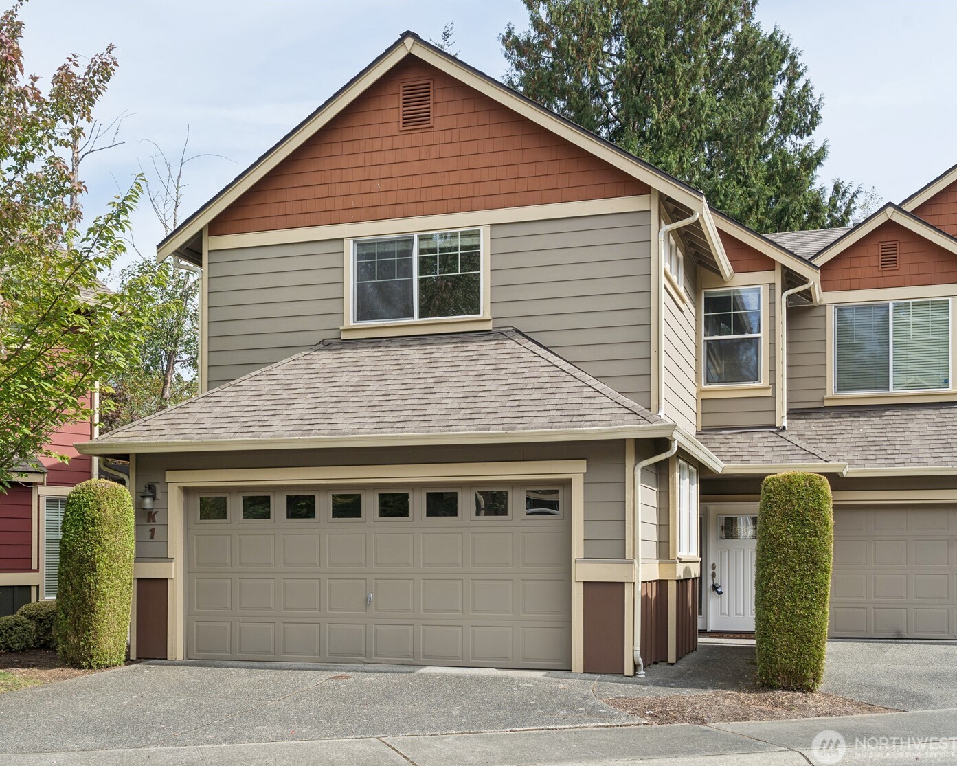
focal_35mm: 40
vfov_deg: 37.3
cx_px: 396
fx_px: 1133
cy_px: 385
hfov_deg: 45.6
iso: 200
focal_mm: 35
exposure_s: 1/320
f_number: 8
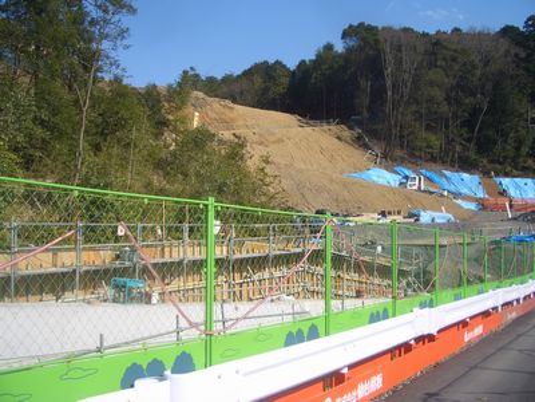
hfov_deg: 52.6
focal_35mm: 35
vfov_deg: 40.7
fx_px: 541
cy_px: 201
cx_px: 268
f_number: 4.3
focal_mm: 5.8
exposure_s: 1/400
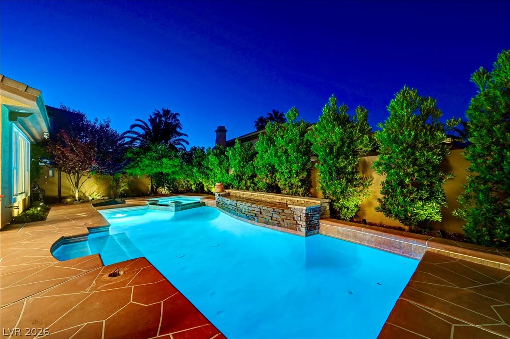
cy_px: 170
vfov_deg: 77.2
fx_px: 212
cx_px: 255
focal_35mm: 15
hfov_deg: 100.4
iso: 800
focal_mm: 15
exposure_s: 1/2.5
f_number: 10
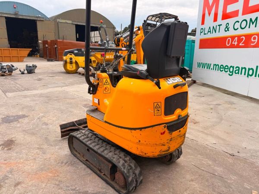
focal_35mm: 24
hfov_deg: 71.6
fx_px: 180
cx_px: 130
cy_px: 97
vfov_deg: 56.8
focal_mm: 6.76
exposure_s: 1/1812
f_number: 1.78
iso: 80
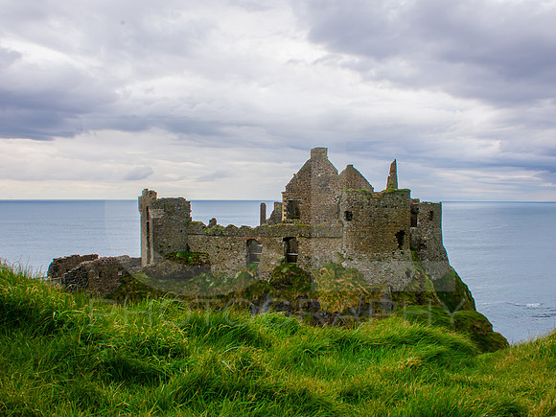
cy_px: 209
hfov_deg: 59.3
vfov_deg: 46.3
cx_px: 277
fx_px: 488
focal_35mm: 30
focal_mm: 18
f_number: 18
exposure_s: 1/15
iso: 500
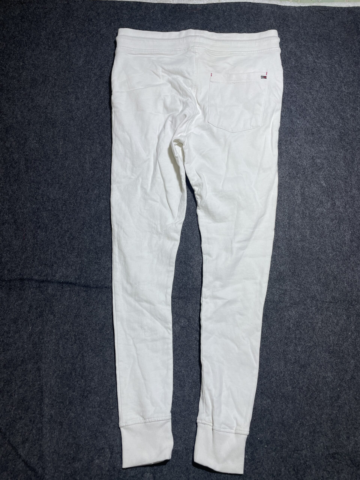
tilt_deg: -49.9
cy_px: 240
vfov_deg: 67.3
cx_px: 180
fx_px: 361
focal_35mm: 26
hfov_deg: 53.1
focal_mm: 4.2
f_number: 1.6
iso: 40
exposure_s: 1/100
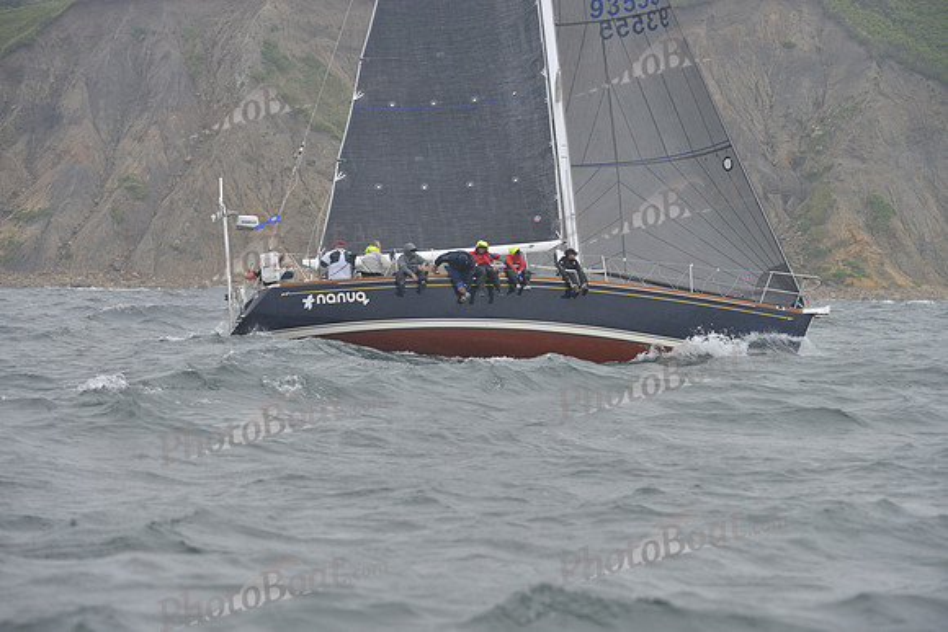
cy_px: 316
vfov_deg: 6.9
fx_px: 5268
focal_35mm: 200
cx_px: 474
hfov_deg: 10.3
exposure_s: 1/800
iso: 400
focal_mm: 200
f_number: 6.3
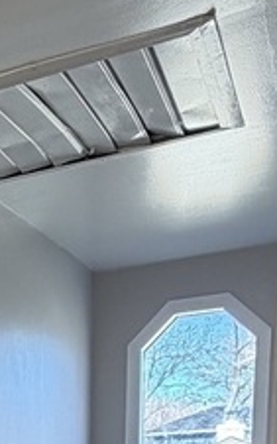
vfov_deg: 23.5
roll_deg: +3.0
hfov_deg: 15.9
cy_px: 656
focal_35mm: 71
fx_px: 859
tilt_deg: -11.2
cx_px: -206
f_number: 2.2
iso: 125
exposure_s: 1/120
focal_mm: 2.22
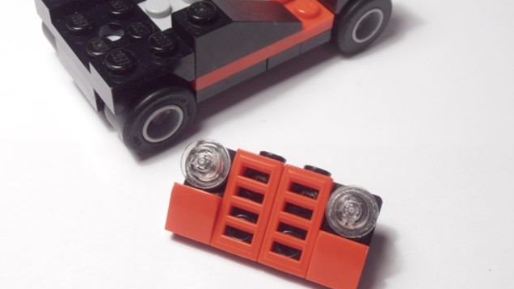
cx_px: 235
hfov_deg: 36.6
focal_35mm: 57
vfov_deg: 21.0
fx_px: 777
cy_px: 105
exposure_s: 1/30
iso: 100
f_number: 3.9
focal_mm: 6.61
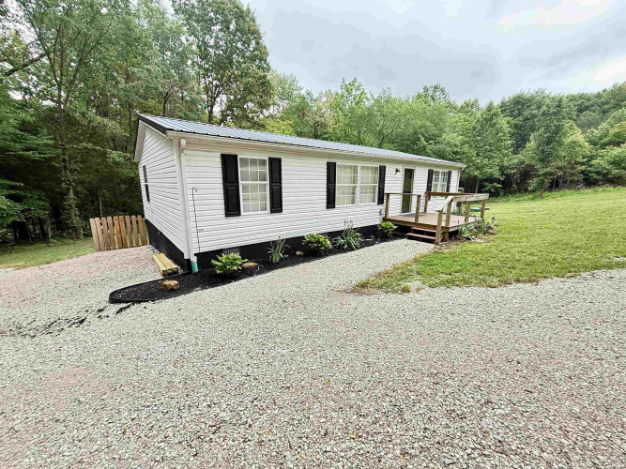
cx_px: 313
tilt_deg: -11.6
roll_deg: -0.9
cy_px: 234
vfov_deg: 85.7
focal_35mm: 14
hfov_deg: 102.1
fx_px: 253
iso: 50
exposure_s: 1/206
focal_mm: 2.22
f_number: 2.2
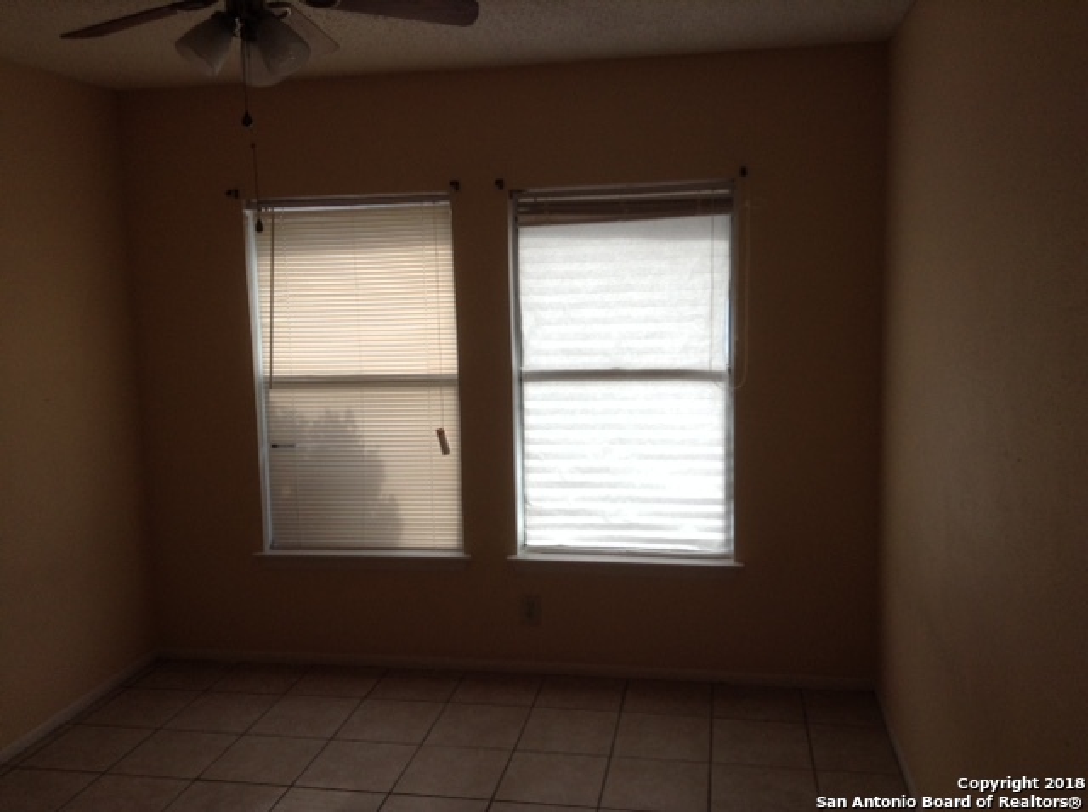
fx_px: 1036
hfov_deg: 55.4
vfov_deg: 42.8
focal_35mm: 33
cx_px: 544
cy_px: 406
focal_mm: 3.3
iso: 25
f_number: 2.4
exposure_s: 1/120
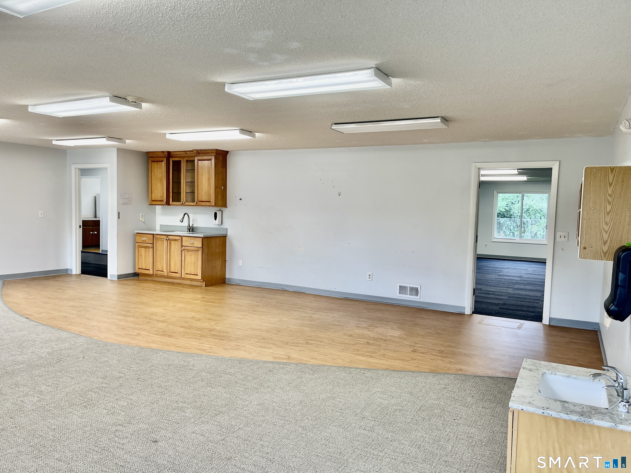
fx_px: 474
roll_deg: -1.6
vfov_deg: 53.1
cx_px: 316
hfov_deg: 67.3
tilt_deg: -3.7
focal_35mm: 26
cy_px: 236
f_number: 1.6
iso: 64
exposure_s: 1/141
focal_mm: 5.1
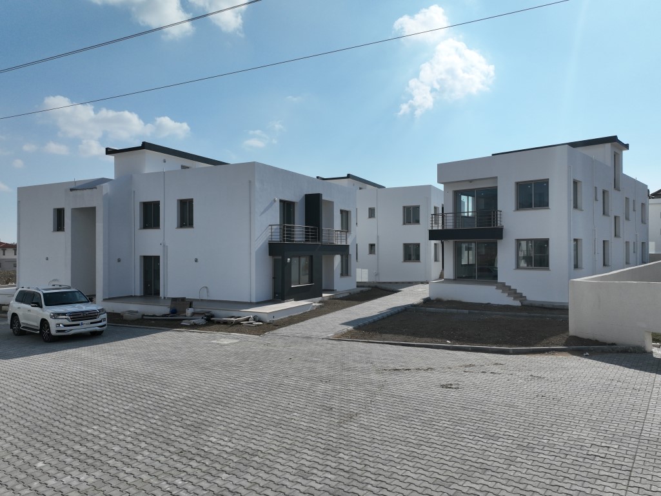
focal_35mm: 24
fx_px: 458
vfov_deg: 56.8
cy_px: 248
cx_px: 330
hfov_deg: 71.6
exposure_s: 1/6400
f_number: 2.8
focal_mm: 12.29
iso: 180
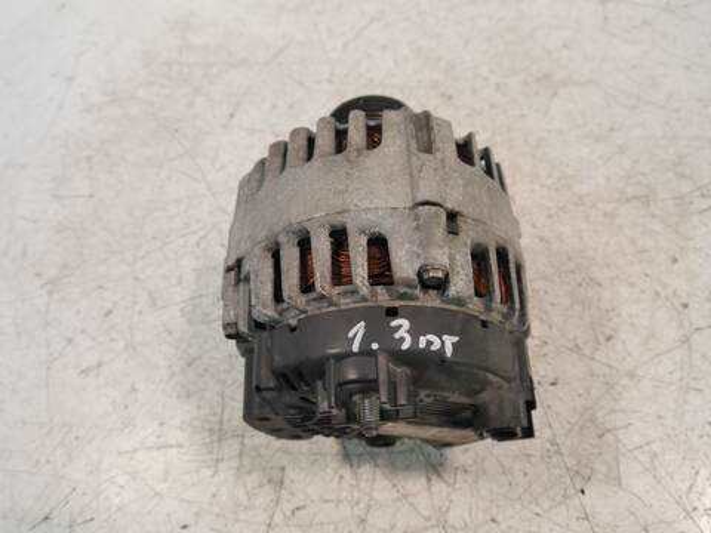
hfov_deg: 60.0
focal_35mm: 30
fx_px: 616
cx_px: 356
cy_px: 266
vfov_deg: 46.8
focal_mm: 15
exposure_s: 1/125
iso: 800
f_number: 3.6
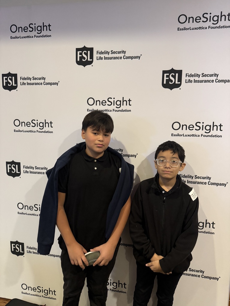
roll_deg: -0.8
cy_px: 153
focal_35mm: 24
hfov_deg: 56.8
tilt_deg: -8.7
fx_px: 213
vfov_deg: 71.6
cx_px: 115
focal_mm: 6.76
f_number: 1.78
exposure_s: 1/60
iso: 800
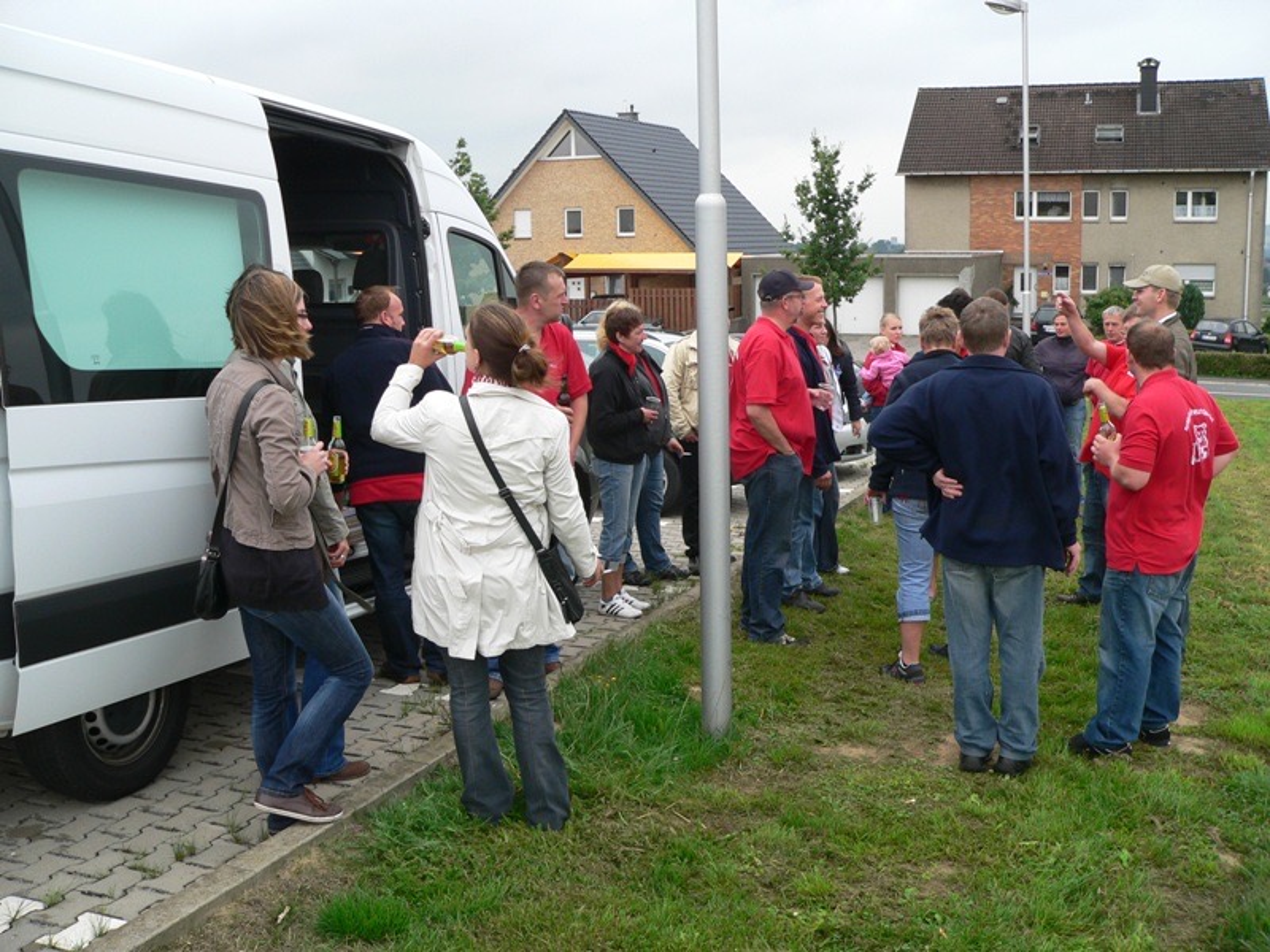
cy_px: 476
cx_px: 635
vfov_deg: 39.7
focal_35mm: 36
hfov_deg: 51.4
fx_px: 1321
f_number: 2.8
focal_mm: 6
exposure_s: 1/100
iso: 80
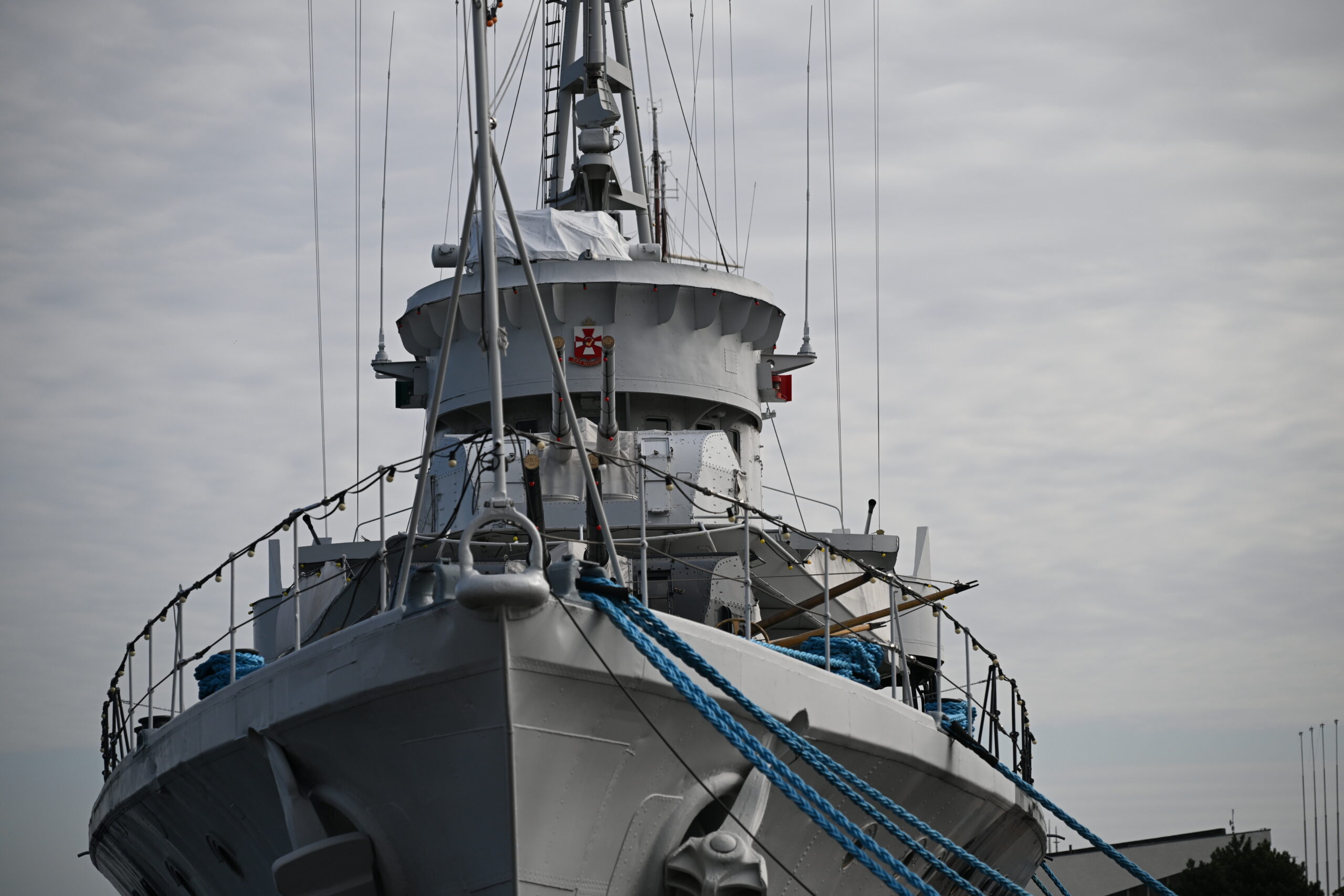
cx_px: 672
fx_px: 3621
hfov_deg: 21.0
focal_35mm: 97
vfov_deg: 14.1
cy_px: 448
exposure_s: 1/8000
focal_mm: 97
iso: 400
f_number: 4
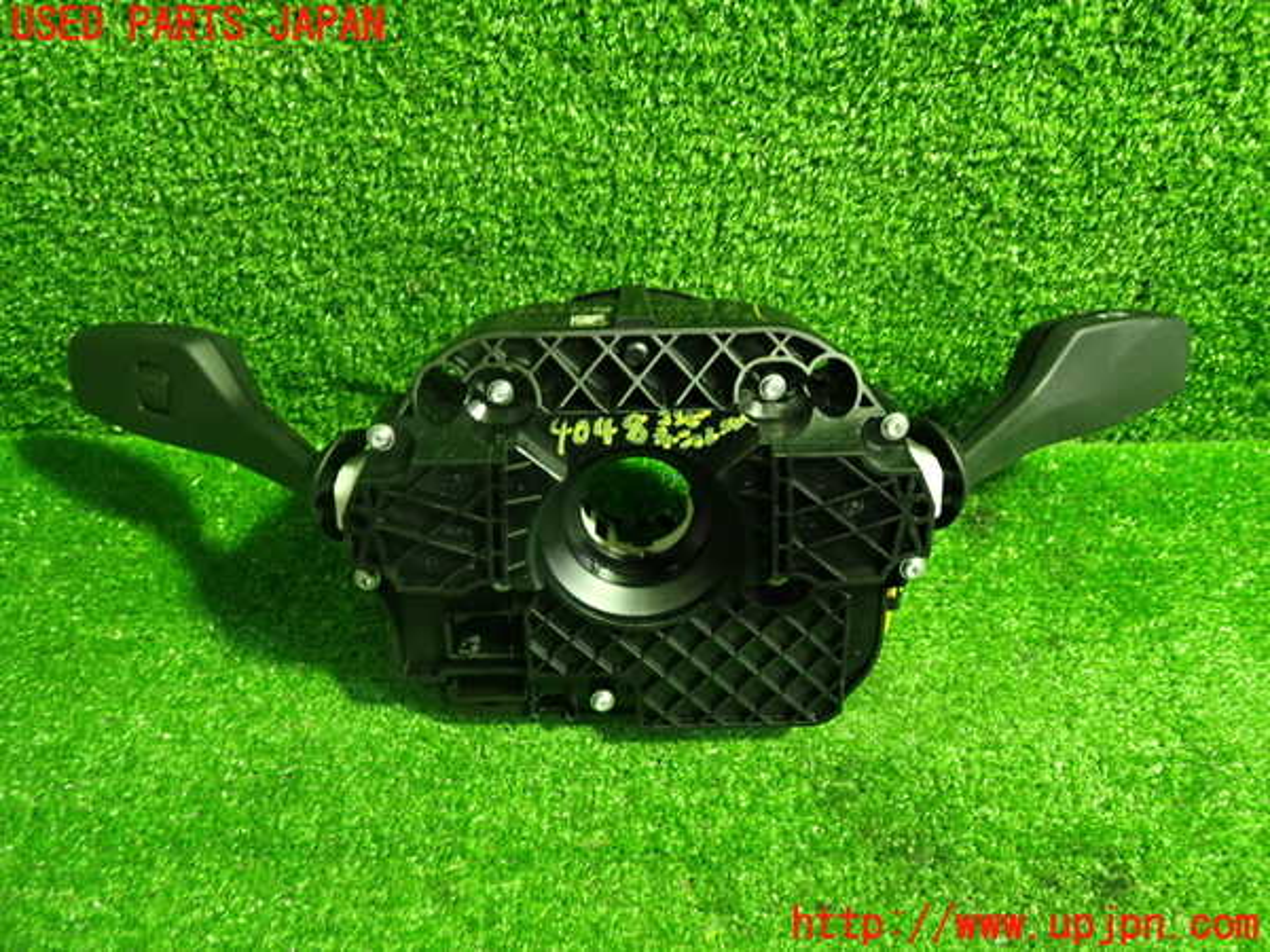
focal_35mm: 30
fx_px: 1101
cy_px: 476
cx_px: 635
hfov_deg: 60.0
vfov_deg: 46.8
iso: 640
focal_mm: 5.4
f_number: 2.3
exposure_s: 1/30
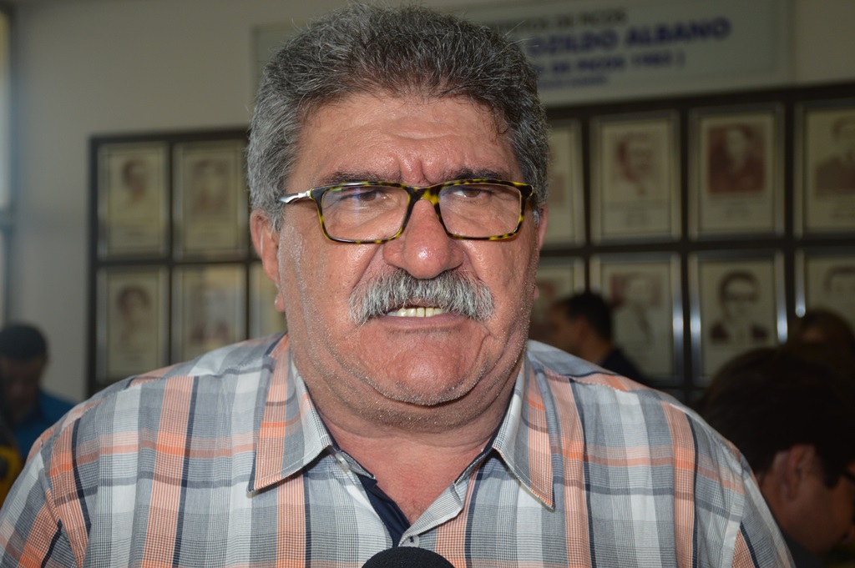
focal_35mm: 60
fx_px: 1424
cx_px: 428
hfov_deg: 33.4
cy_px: 284
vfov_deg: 22.6
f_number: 4.5
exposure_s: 1/60
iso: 320
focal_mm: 40
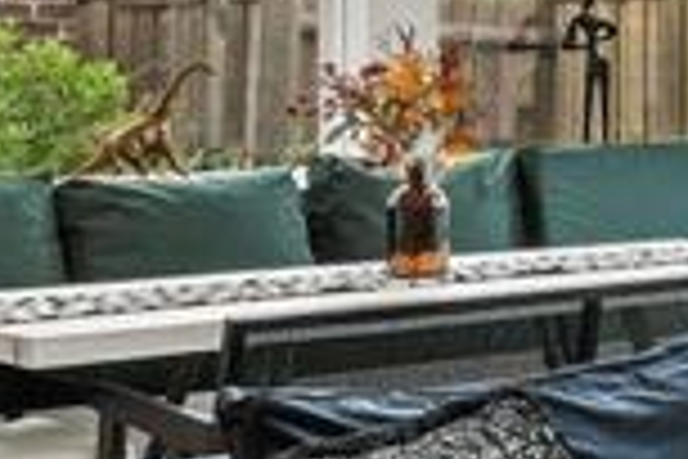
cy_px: 63
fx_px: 2109
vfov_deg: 12.3
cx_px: 1246
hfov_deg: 15.8
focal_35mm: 110
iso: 125
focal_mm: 11
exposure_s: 1/4
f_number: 8
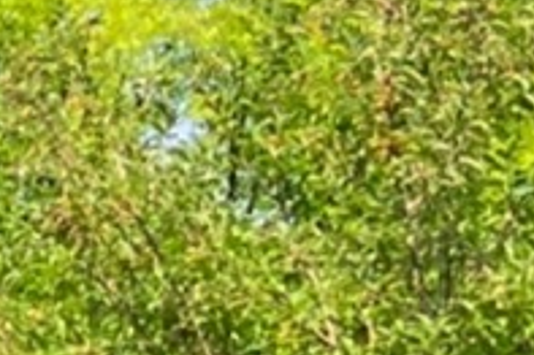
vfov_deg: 4.8
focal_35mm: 281
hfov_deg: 6.2
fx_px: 4165
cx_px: -1532
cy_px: 640
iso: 50
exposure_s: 1/592
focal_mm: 5.1
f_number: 1.6
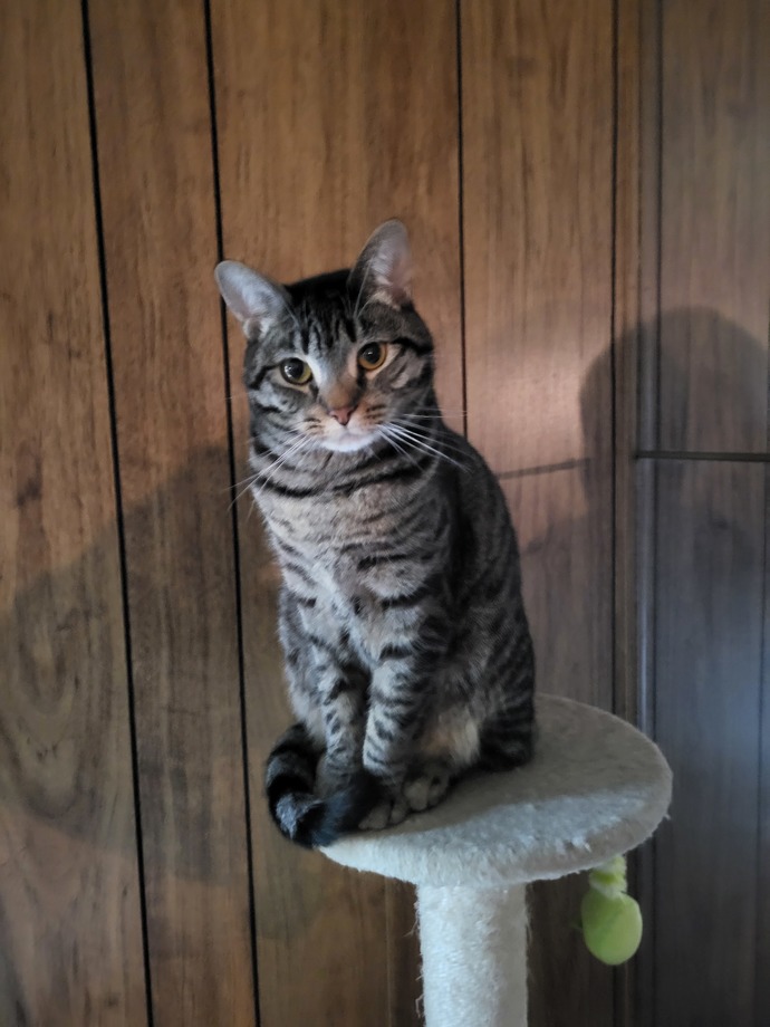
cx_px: 385
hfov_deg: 53.1
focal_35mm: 26
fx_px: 771
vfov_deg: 67.3
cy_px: 514
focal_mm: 5.4
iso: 1250
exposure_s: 1/15
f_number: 1.8
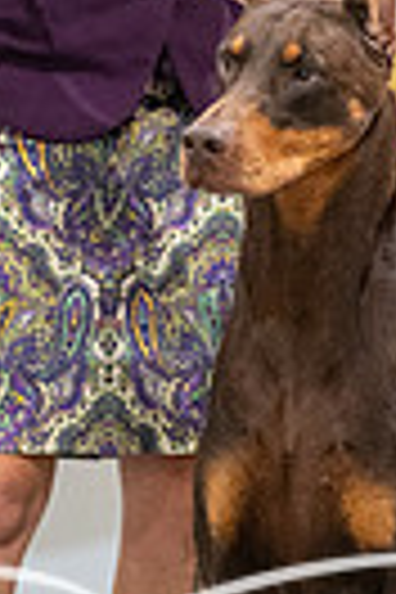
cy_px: 94
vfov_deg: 3.4
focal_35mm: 602
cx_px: 261
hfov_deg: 2.3
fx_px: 9932
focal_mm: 176
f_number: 2.8
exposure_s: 1/250
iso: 6400
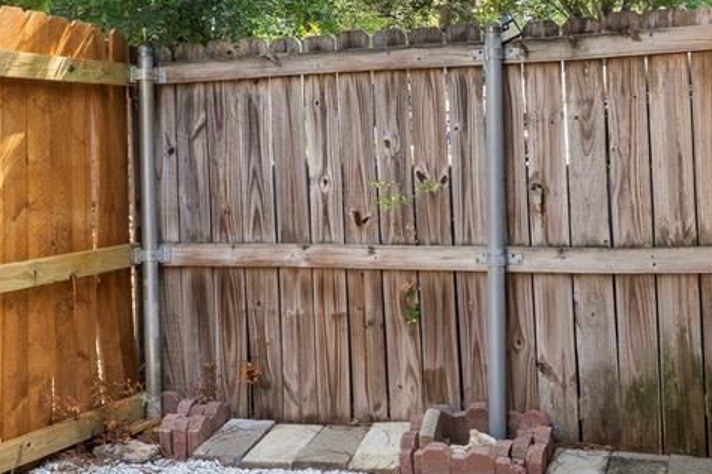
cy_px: 164
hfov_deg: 36.9
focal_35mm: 54
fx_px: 1068
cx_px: 368
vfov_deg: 25.0
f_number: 10
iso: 400
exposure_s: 1/15
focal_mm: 17
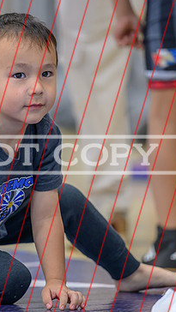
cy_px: 181
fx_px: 3059
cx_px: 12
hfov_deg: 3.3
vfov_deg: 5.8
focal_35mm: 369
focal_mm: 180
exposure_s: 1/640
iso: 2200
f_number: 2.8
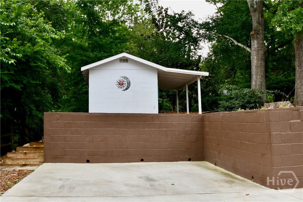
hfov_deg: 53.1
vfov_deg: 36.9
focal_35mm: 36
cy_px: 101
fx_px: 303
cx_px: 152
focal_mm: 24
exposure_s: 1/250
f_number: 5.6
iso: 400
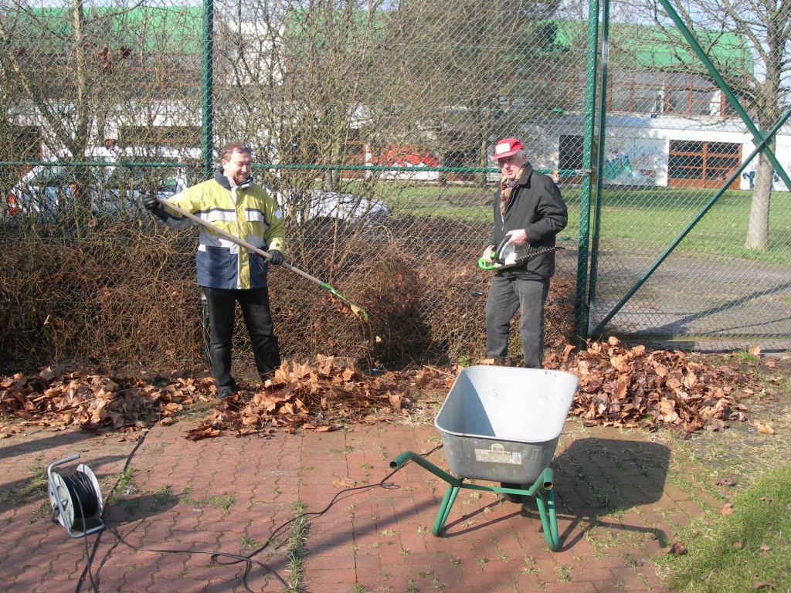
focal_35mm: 38
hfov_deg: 49.0
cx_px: 396
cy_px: 296
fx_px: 868
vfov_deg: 37.7
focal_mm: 7.8
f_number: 4.8
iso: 50
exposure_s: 1/207
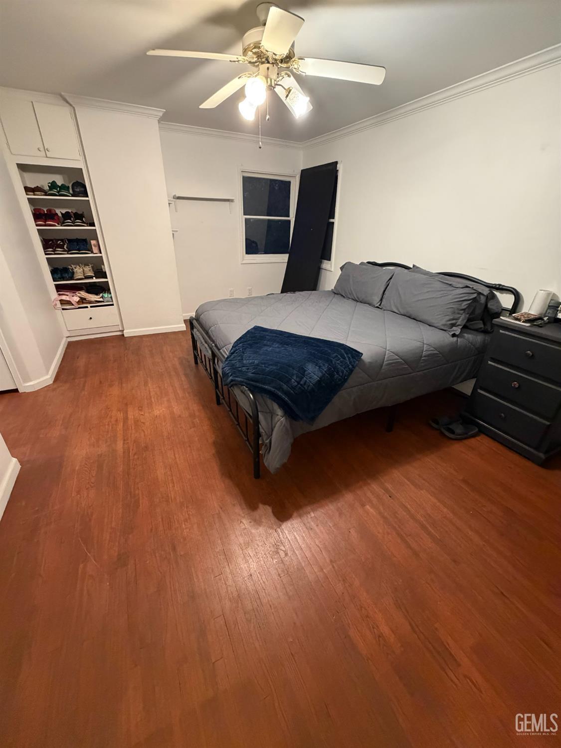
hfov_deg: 85.7
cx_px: 280
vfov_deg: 102.0
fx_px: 302
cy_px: 374
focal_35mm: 14
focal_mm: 2.22
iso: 640
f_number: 2.2
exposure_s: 1/60
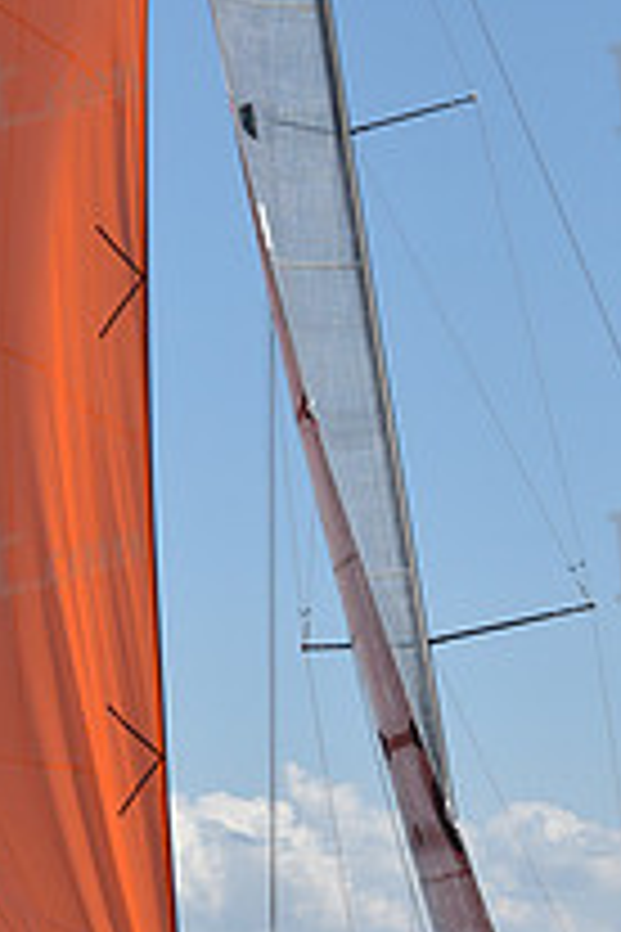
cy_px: 315
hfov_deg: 7.0
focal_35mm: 196
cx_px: 376
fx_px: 5071
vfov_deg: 10.5
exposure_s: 1/1250
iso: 320
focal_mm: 70
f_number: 10
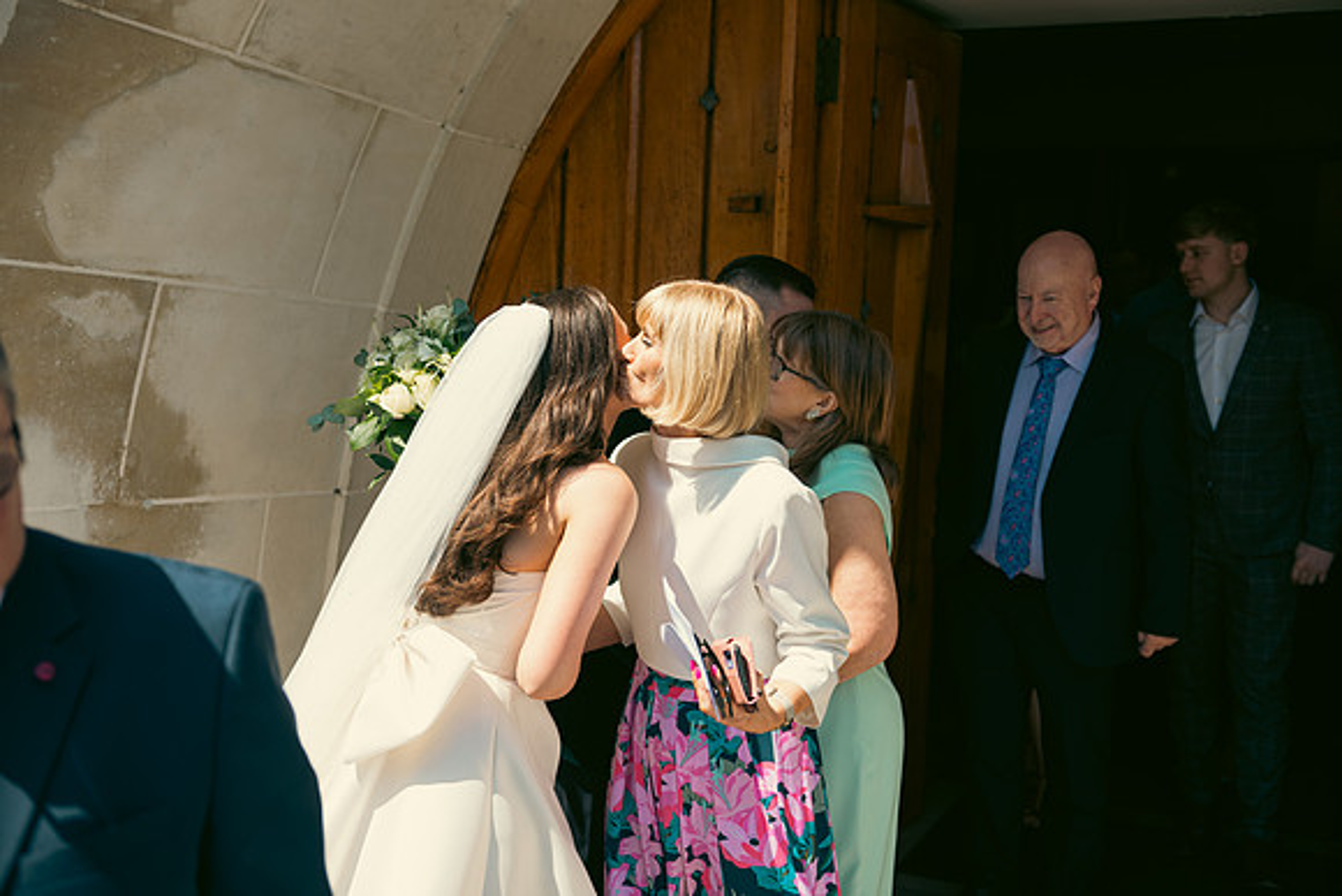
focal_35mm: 40
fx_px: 1491
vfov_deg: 33.4
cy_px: 448
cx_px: 671
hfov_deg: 48.4
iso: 100
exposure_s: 1/800
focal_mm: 40
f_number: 3.5
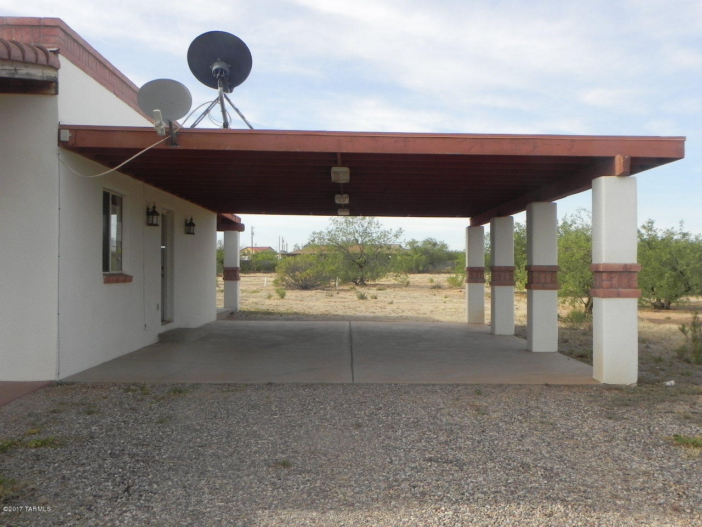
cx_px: 351
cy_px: 264
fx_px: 750
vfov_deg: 38.7
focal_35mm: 37
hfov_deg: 50.1
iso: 160
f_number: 6.3
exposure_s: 1/300
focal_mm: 6.6
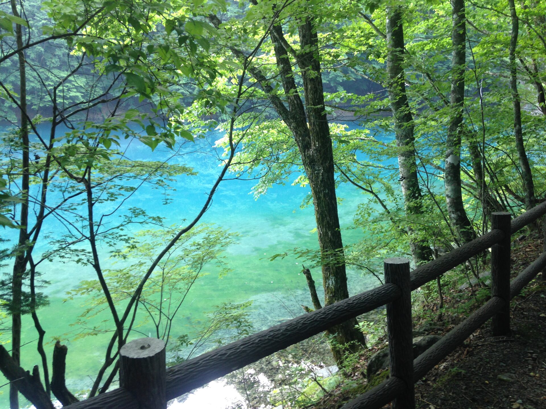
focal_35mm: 33
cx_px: 273
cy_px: 204
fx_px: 521
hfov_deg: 55.4
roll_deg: -0.6
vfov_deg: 42.9
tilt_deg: -14.8
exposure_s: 1/20
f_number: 2.4
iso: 50
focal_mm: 4.12
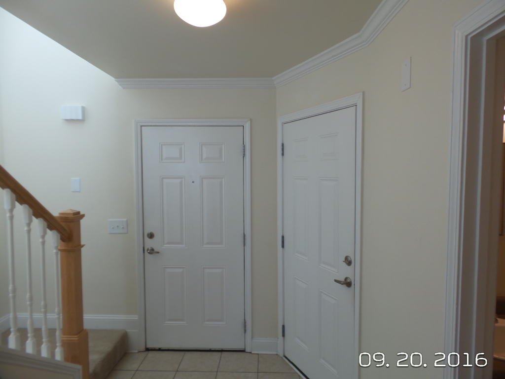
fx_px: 336
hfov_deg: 73.9
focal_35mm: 23
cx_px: 252
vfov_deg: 58.9
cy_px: 190
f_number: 3.5
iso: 100
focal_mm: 4.1
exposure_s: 1/60
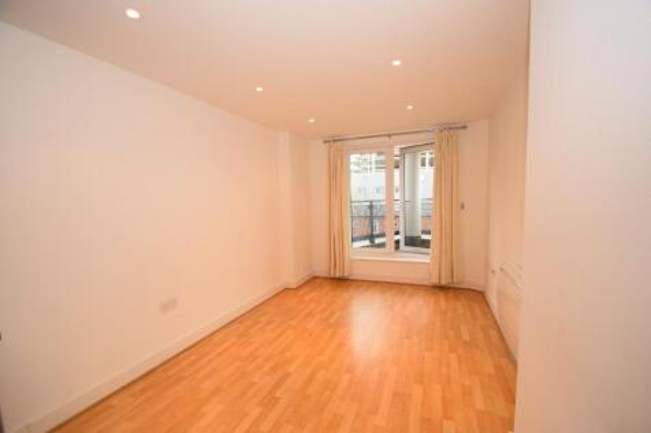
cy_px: 216
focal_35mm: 15
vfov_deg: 77.3
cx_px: 326
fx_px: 271
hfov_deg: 100.4
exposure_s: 1/80
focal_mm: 10
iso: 800
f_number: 4.5
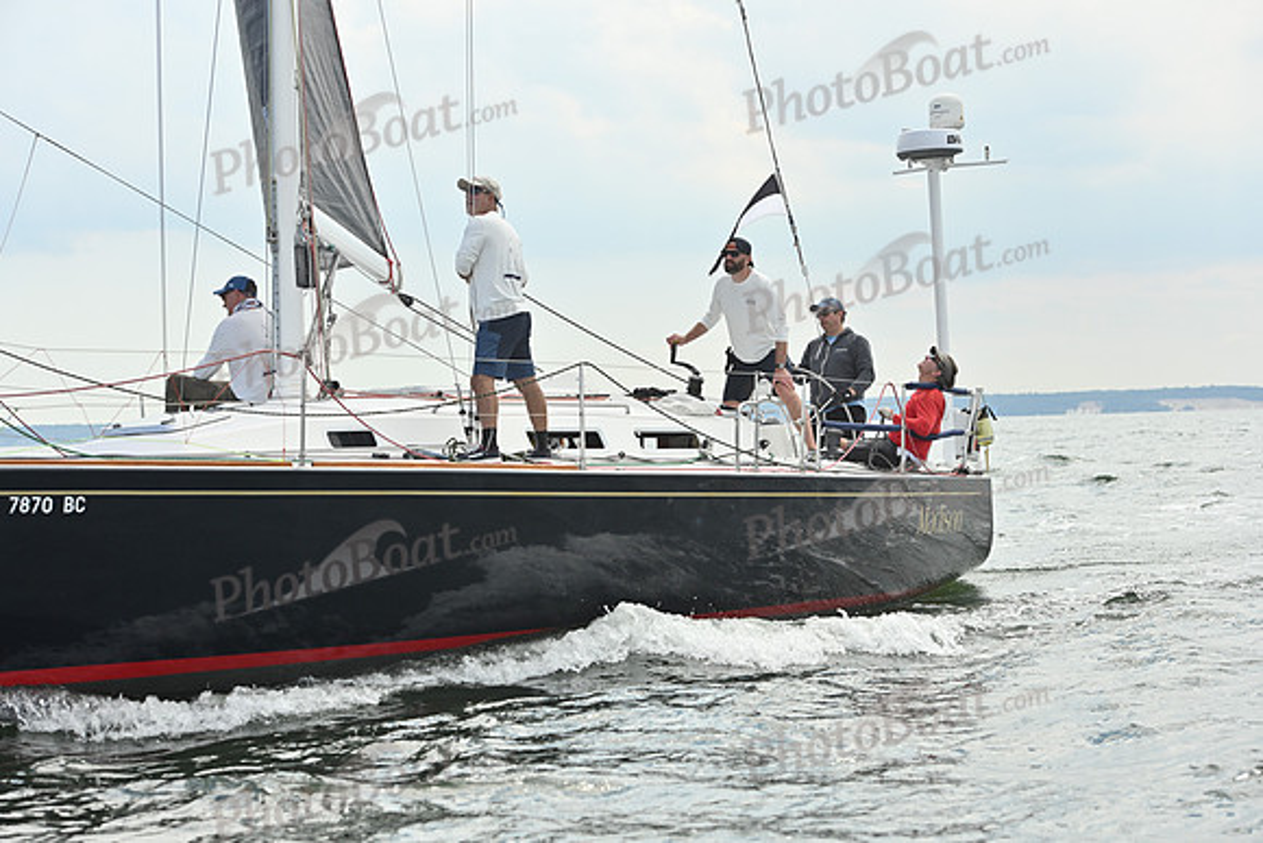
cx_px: 632
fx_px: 3158
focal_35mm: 90
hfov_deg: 22.6
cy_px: 422
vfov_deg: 15.2
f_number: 6.3
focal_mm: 90
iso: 320
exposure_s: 1/1600
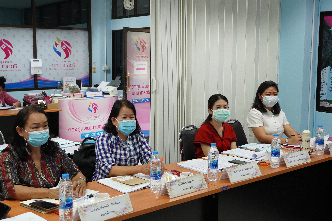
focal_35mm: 47
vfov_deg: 28.9
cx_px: 155
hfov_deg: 42.3
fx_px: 429
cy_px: 105
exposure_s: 1/60
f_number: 4.5
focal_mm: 29
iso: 1250
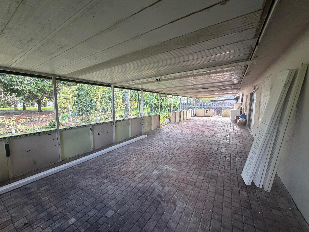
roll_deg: -0.5
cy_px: 116
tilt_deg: -5.0
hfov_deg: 102.1
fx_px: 125
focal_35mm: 14
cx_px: 154
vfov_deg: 85.7
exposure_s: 1/121
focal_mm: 2.22
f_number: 2.2
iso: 250
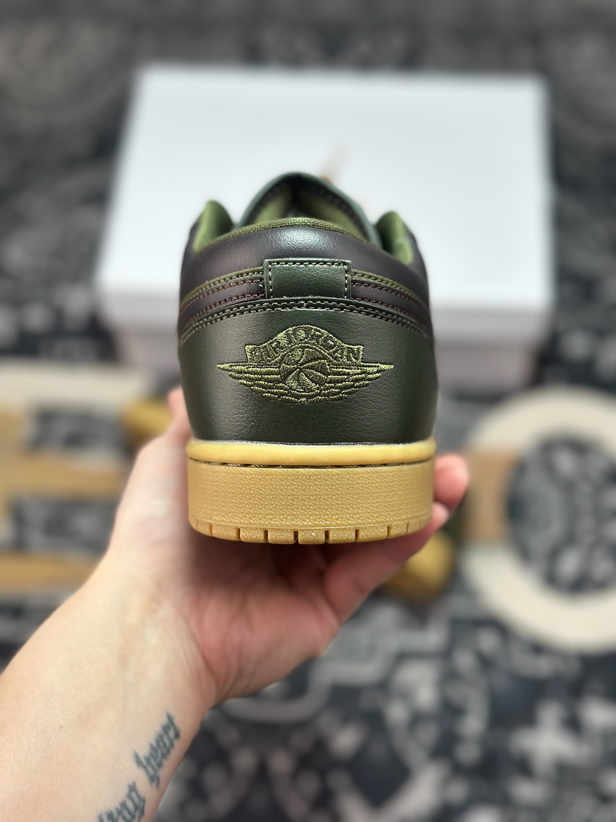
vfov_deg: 39.7
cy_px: 411
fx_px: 1139
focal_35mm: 48
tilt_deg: -58.5
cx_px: 308
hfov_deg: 30.3
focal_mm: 6.86
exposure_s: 1/734
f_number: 1.78
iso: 80
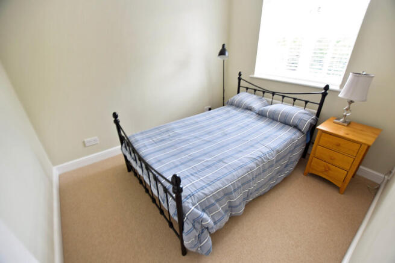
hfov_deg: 100.4
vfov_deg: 77.4
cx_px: 198
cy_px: 132
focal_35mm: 15
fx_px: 165
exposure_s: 1/6
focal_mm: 10
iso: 100
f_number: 3.5
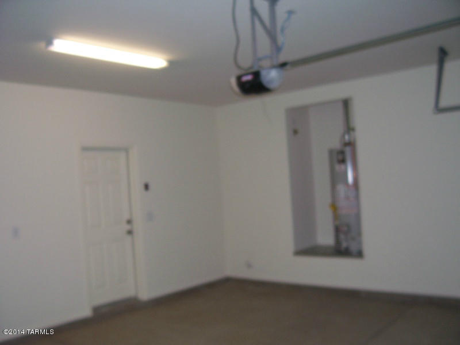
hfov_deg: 54.0
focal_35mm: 34
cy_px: 172
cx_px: 230
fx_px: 452
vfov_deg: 41.8
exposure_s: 1/60
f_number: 2.7
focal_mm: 5.6
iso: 80
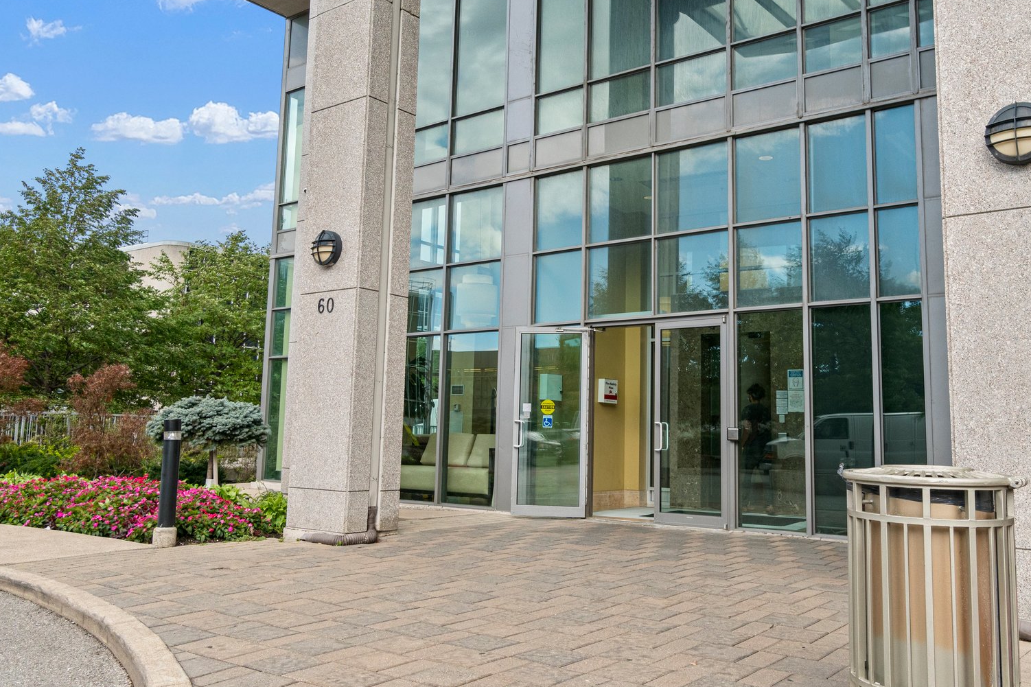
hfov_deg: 60.8
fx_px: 879
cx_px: 544
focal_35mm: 31
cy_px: 304
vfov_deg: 42.6
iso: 640
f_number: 6.3
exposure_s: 1/400
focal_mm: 15
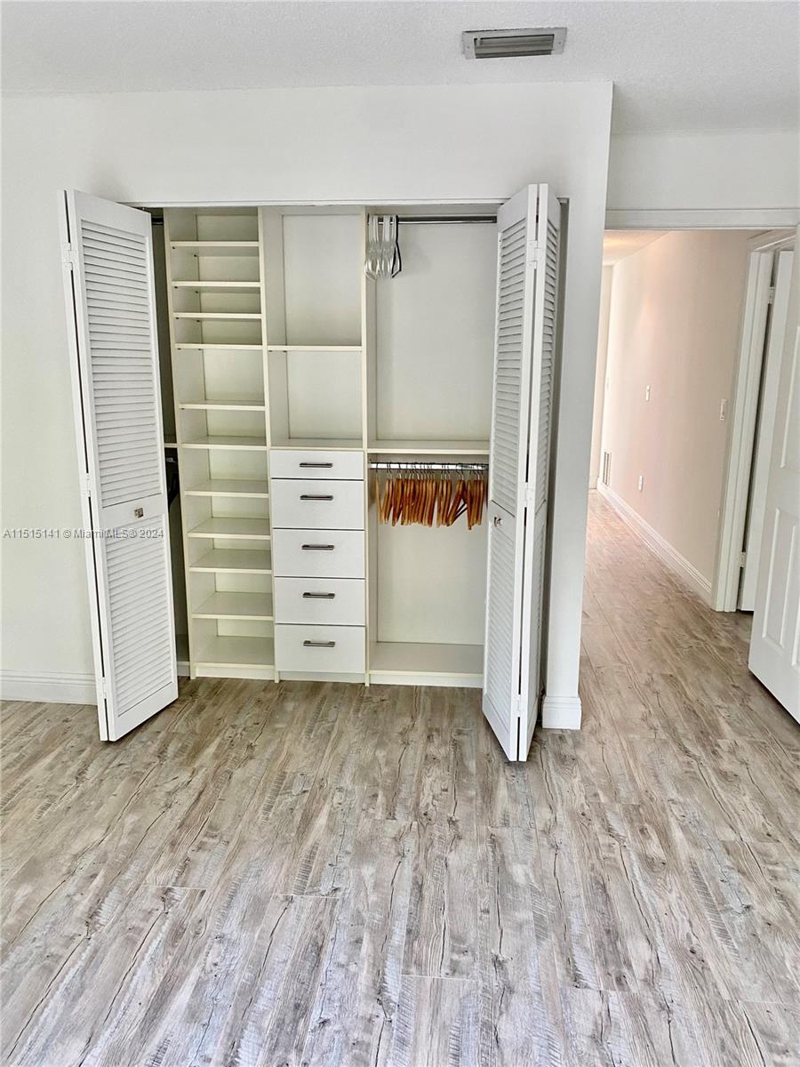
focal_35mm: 26
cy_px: 534
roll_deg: +0.4
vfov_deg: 67.3
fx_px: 801
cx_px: 400
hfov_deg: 53.1
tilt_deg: -11.3
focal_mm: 4.25
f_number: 1.8
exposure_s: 1/95
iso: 125
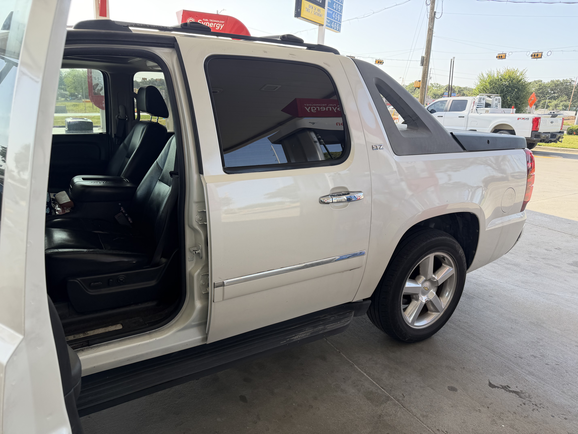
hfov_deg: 71.6
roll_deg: -4.2
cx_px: 289
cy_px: 217
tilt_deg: -17.6
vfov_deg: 56.8
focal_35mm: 24
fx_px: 401
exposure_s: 1/543
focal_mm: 6.76
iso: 80
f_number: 1.78
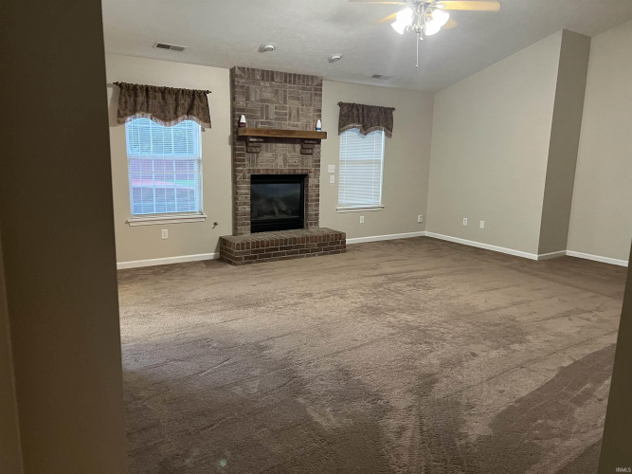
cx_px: 316
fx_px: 475
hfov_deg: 67.3
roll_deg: -1.2
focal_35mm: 26
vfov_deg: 53.0
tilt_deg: -10.4
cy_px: 237
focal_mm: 5.7
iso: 500
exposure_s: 1/40
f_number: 1.5
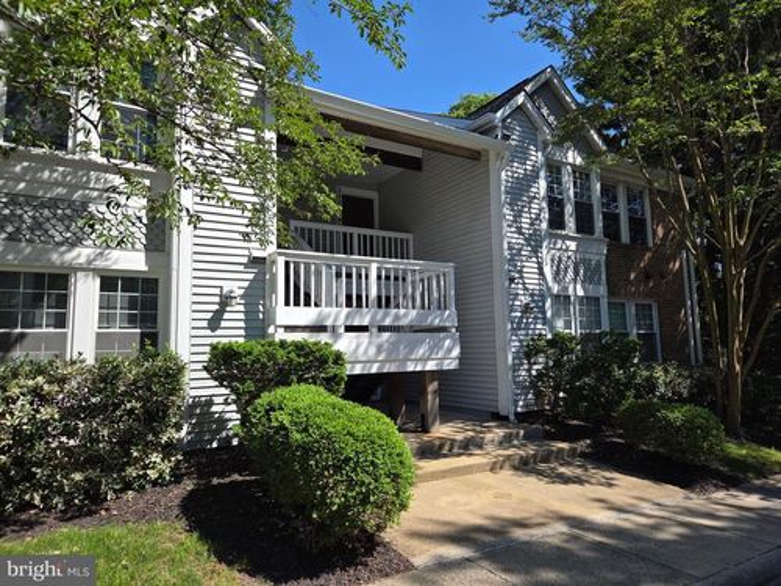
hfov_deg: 73.9
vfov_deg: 58.9
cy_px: 293
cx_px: 390
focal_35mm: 23
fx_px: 519
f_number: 1.8
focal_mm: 5.4
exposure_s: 1/2890
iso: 80
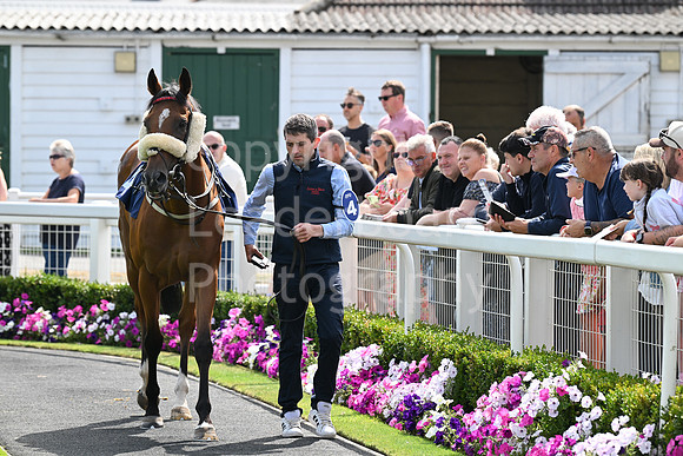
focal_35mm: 200
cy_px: 228
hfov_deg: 10.3
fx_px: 3795
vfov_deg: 6.9
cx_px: 342
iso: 400
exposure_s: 1/1000
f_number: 5.6
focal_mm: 200
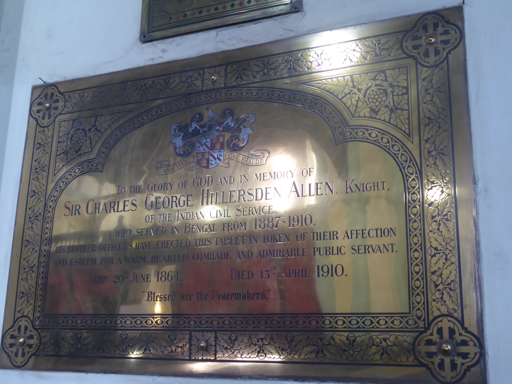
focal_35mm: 46
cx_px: 256
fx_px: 680
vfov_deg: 31.5
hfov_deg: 41.2
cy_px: 192
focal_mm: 7.8
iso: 400
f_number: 3.9
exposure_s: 1/5
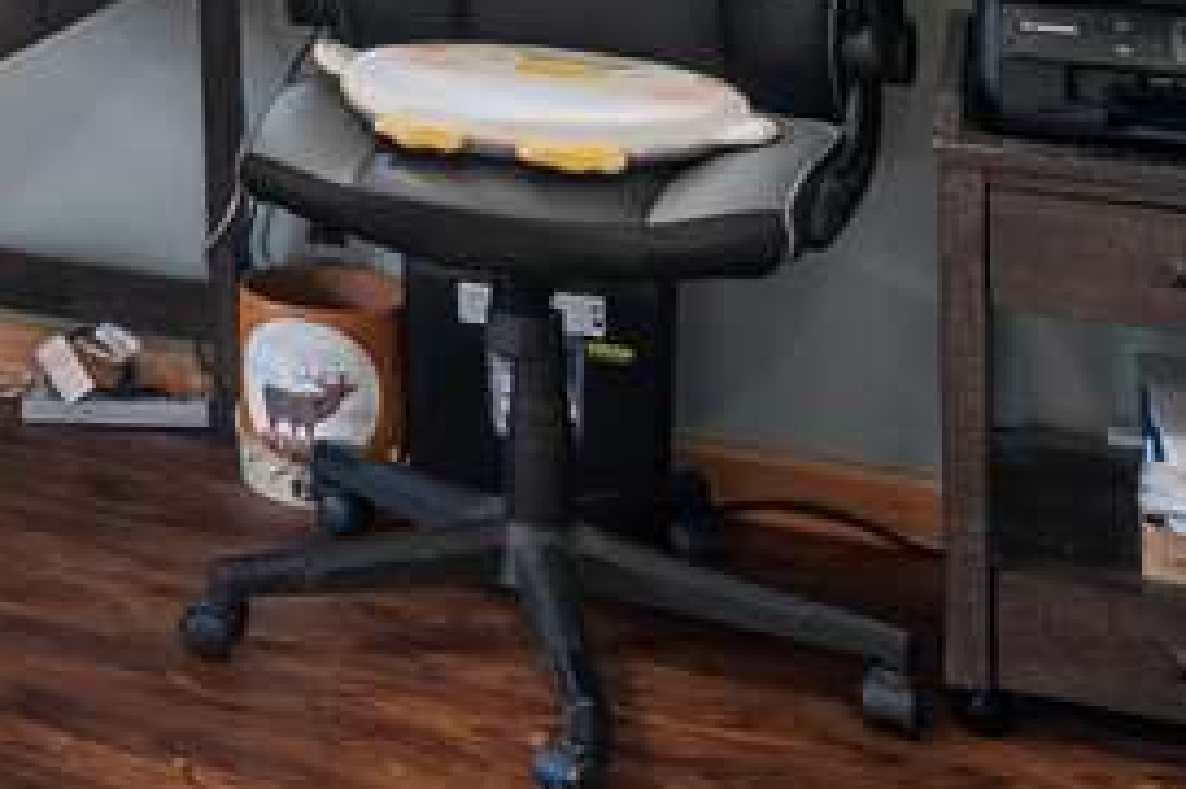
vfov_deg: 15.2
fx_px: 2634
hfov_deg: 21.7
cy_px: -538
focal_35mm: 80
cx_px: -532
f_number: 9
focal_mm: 17
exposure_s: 1/10
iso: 400
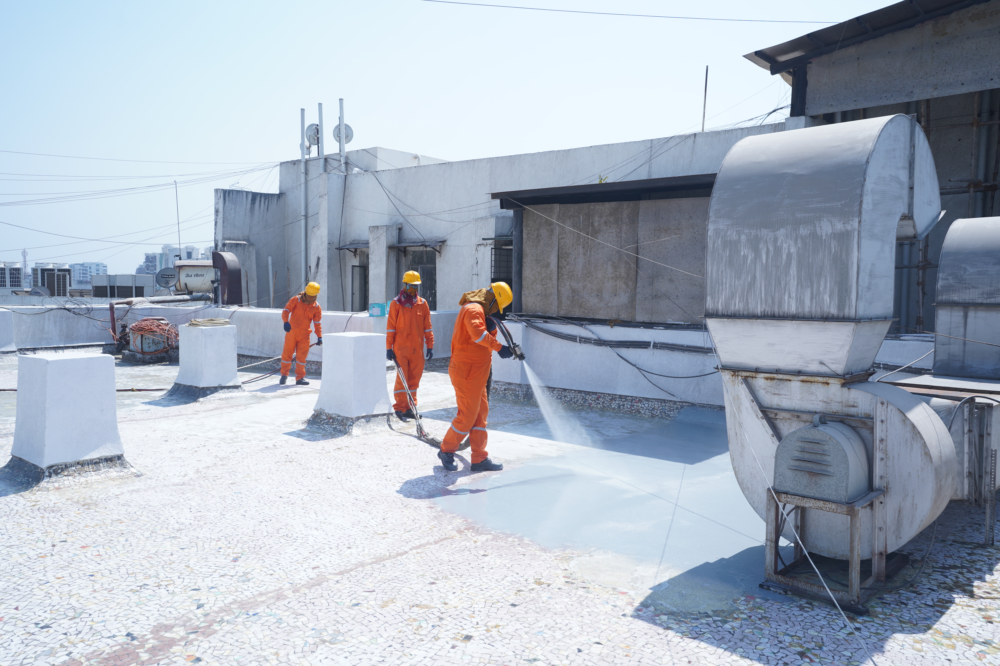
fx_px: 778
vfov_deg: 46.4
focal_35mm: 28
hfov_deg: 65.5
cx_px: 500
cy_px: 333
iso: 100
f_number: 7.1
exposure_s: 1/200
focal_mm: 28
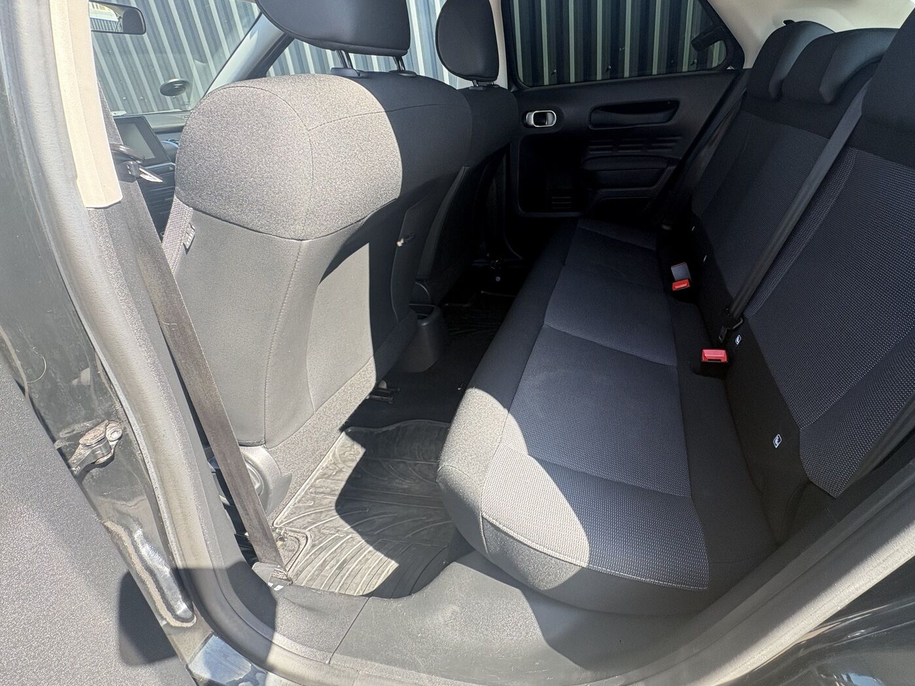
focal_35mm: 17
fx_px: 449
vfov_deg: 74.1
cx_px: 536
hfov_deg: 90.2
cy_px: 282
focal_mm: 2.22
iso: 125
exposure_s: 1/102
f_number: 2.2
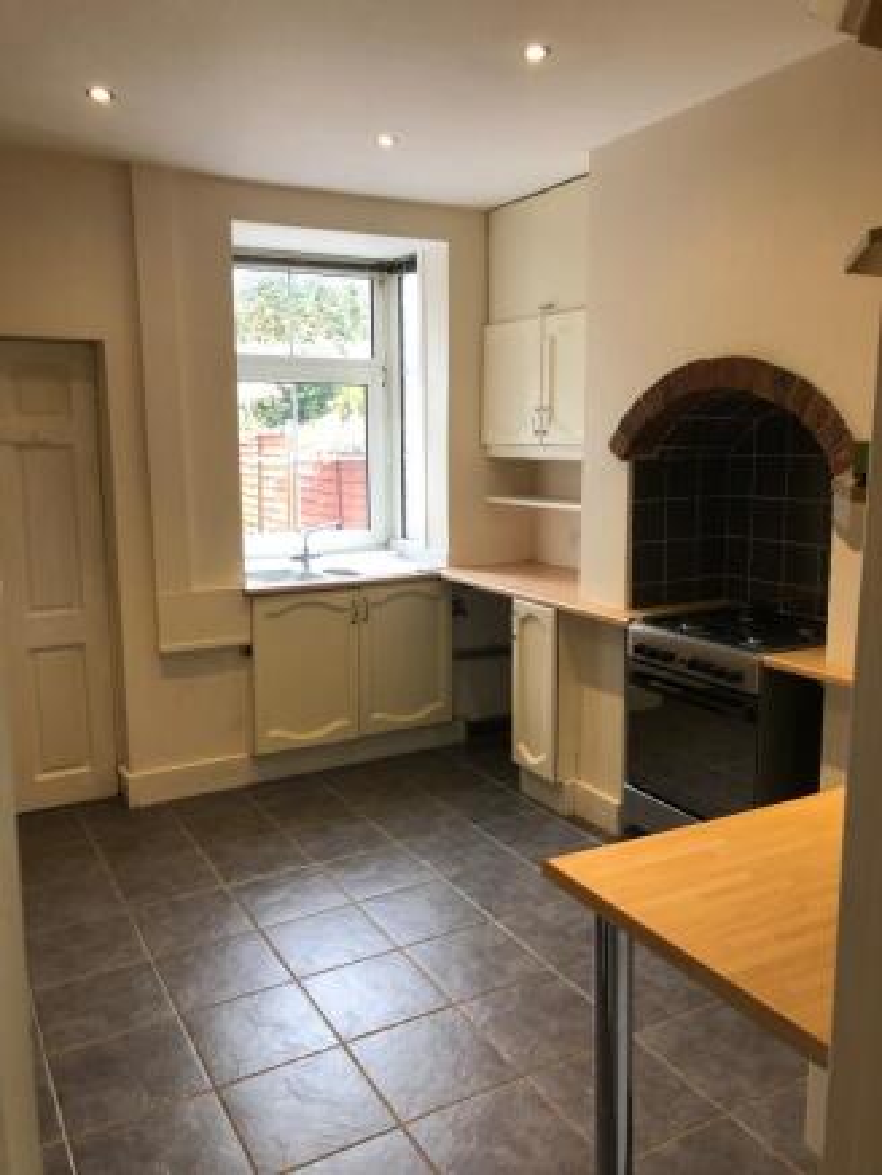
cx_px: 441
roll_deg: +1.1
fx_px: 951
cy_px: 588
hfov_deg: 49.8
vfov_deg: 63.4
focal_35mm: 28
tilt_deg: -7.0
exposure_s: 1/17
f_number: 1.8
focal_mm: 3.99
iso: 40
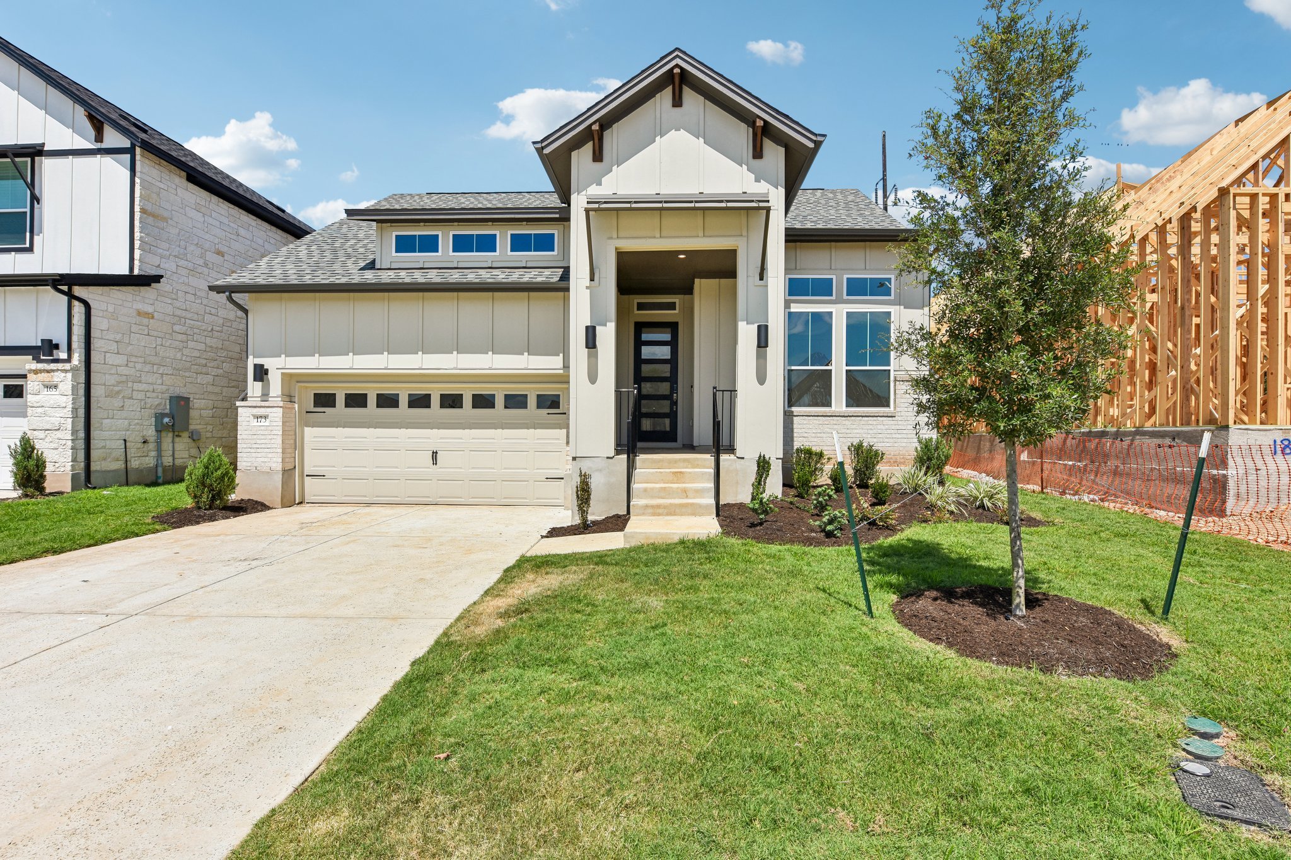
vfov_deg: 73.7
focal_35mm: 16
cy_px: 430
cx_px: 646
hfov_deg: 96.7
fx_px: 574
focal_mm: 16
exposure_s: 1/640
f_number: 8
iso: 100
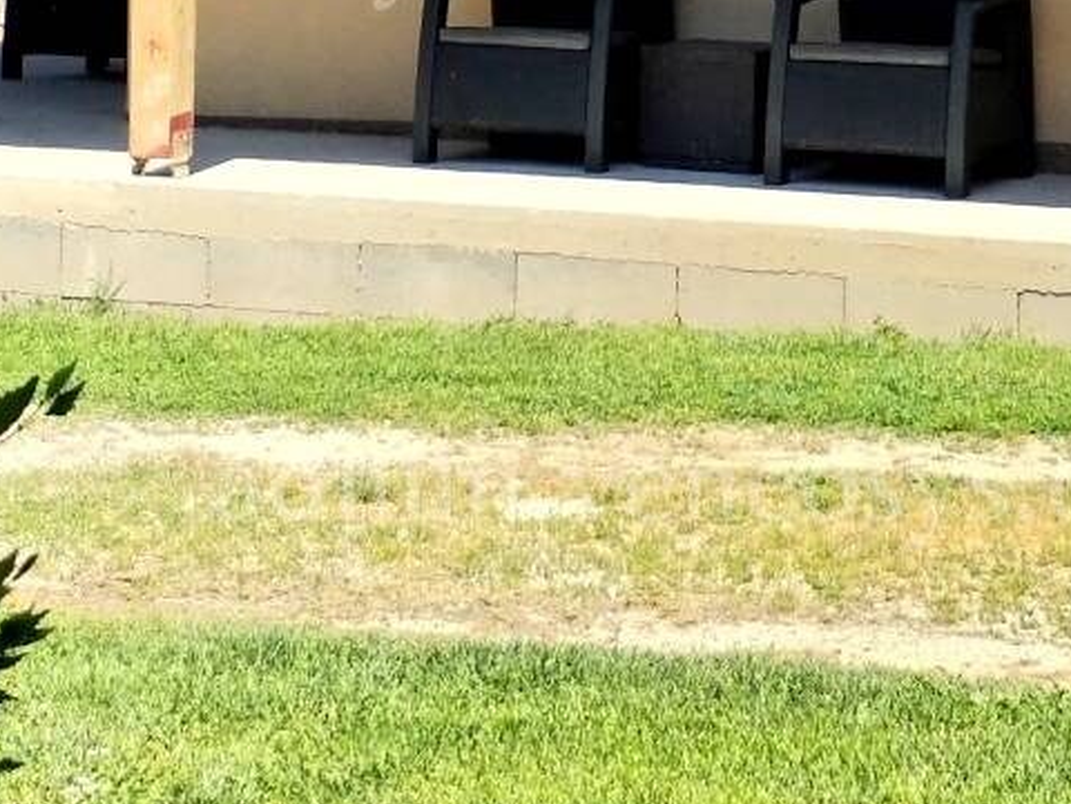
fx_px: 3589
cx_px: 734
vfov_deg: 12.5
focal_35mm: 116
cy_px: -130
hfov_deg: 16.9
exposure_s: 1/1027
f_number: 1.8
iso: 100
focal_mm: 4.75
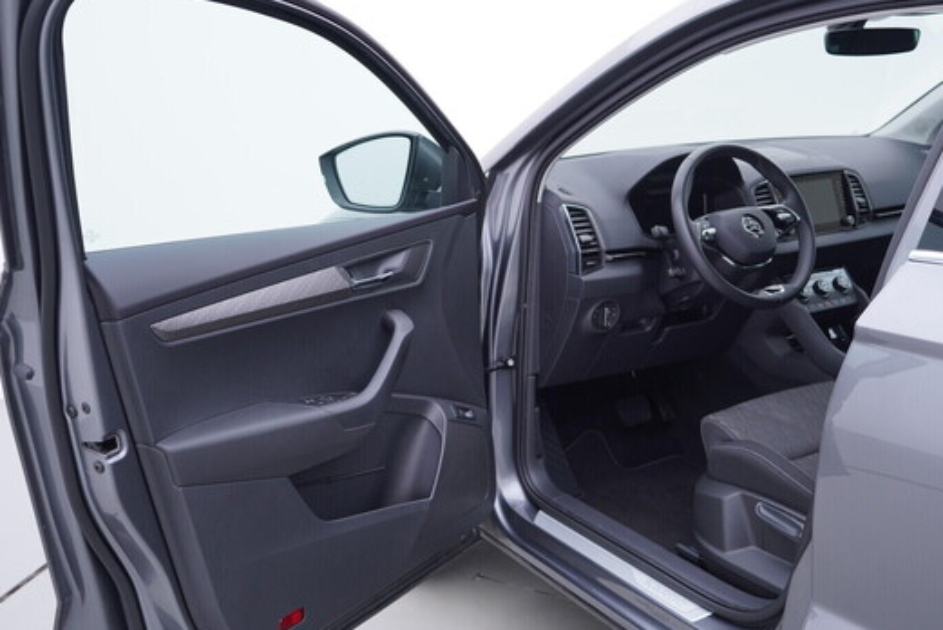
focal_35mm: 38
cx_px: 480
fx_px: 996
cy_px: 307
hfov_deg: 50.7
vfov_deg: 35.1
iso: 125
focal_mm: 24
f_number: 3.2
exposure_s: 1/50
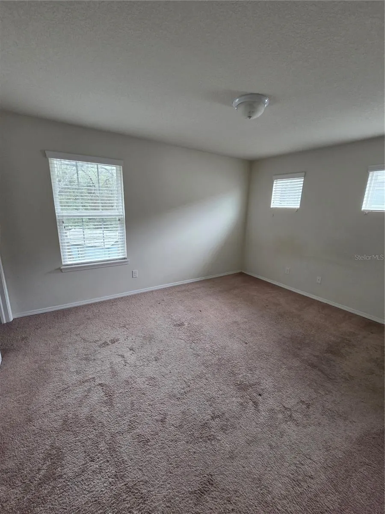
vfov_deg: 106.2
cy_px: 257
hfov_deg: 89.9
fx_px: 193
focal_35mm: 13
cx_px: 192
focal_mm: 2.2
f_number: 2.2
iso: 320
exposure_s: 1/60
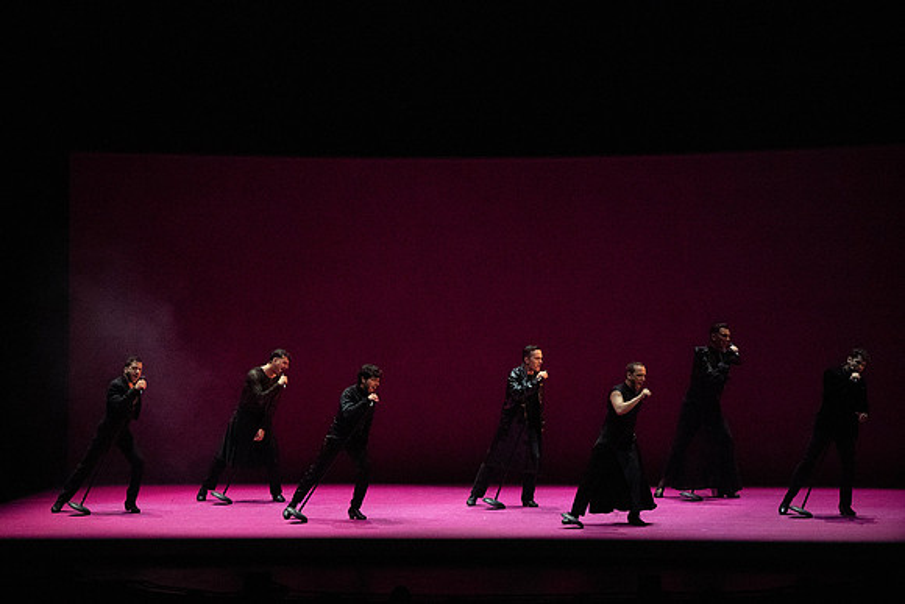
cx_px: 452
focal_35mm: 139
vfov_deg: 9.9
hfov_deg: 14.8
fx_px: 3495
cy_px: 302
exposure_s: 1/400
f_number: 8
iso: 25600
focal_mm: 139
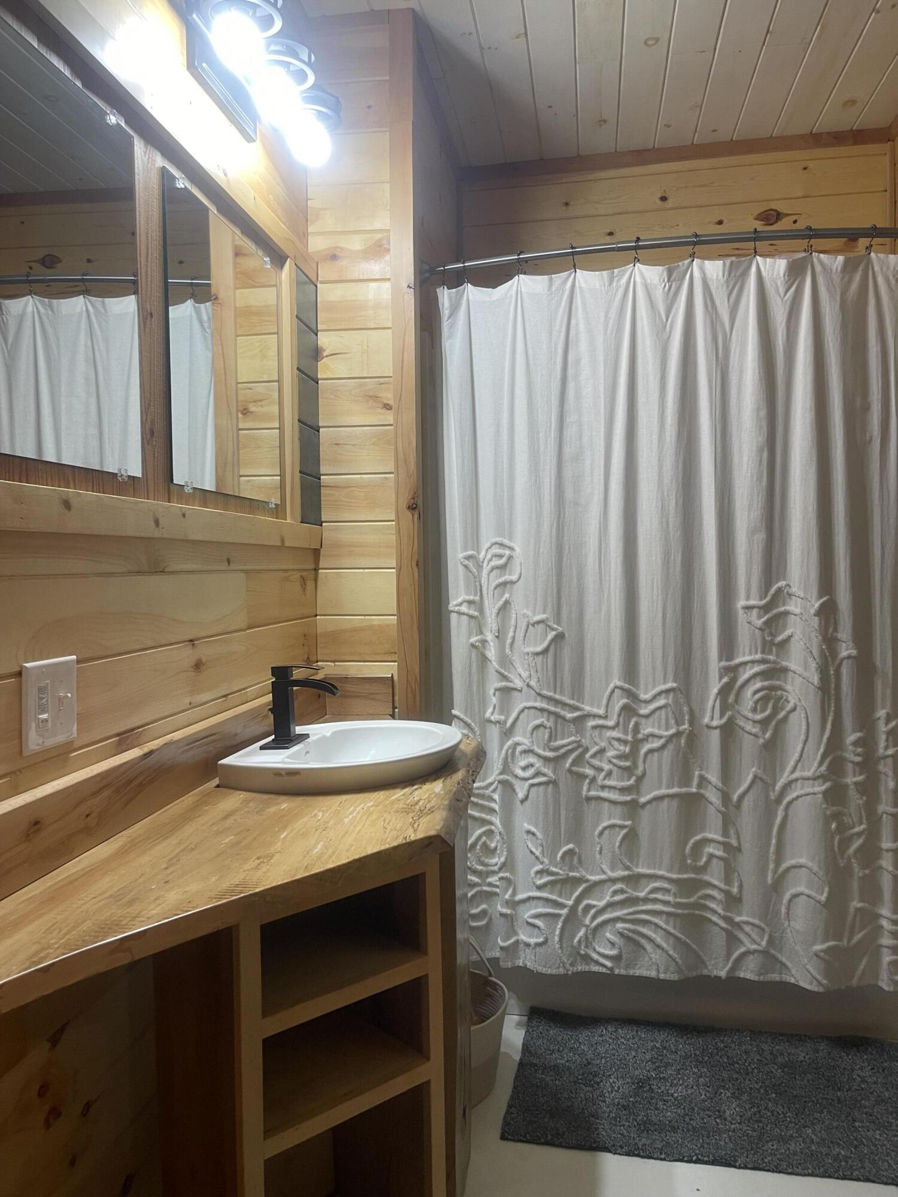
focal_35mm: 25
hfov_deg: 54.9
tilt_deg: -2.2
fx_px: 865
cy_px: 598
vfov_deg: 69.4
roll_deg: -0.6
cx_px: 449
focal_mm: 5.1
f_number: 1.6
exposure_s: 1/60
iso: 80
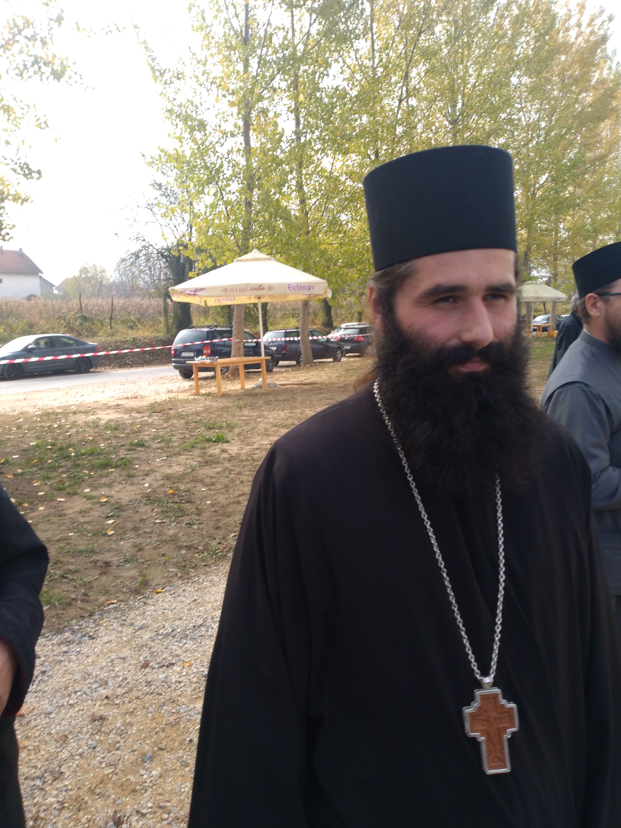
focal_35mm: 26
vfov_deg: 67.3
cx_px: 310
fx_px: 622
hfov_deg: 53.1
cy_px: 414
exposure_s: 1/289
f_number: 2
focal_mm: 3.54
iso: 100
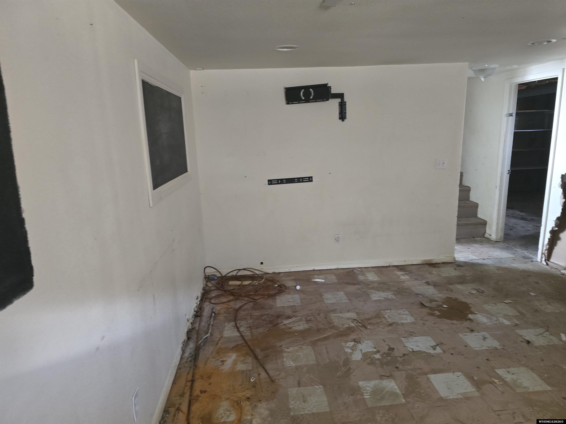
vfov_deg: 58.9
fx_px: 376
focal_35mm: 23
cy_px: 212
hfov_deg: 73.9
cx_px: 283
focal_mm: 6.3
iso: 800
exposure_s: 1/60
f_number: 1.7
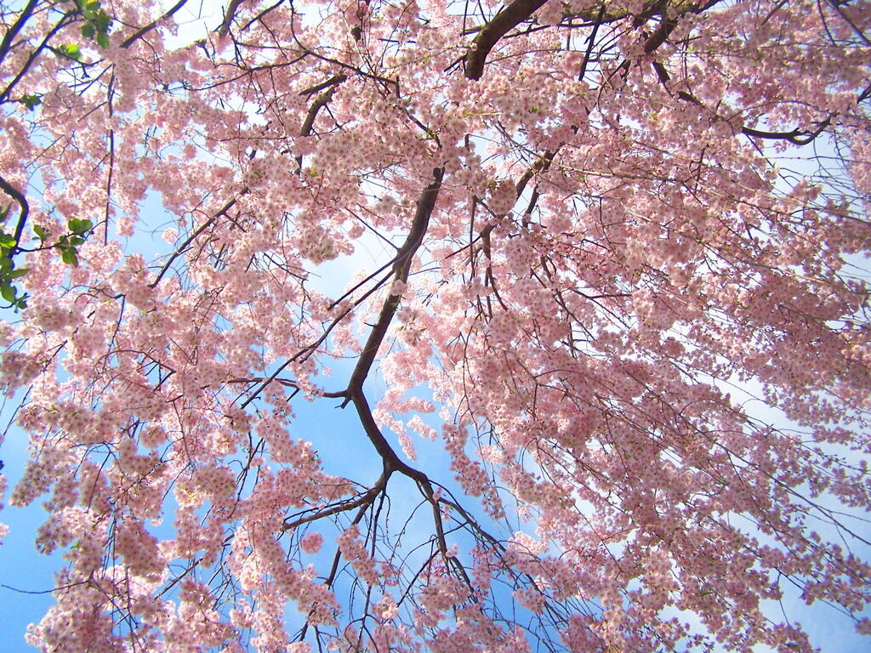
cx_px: 436
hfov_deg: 49.0
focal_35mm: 38
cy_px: 326
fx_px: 956
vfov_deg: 37.7
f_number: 2.8
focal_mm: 6.3
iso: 200
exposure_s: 1/500
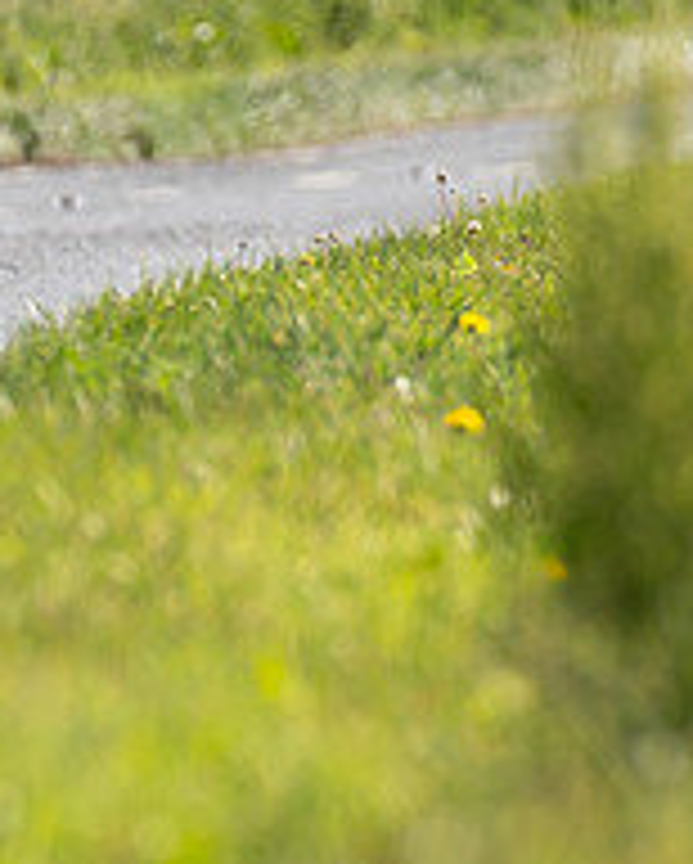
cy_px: 257
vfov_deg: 1.6
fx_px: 31740
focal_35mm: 1240
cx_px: -482
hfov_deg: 1.3
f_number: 4
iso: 100
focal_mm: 200
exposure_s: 1/1000
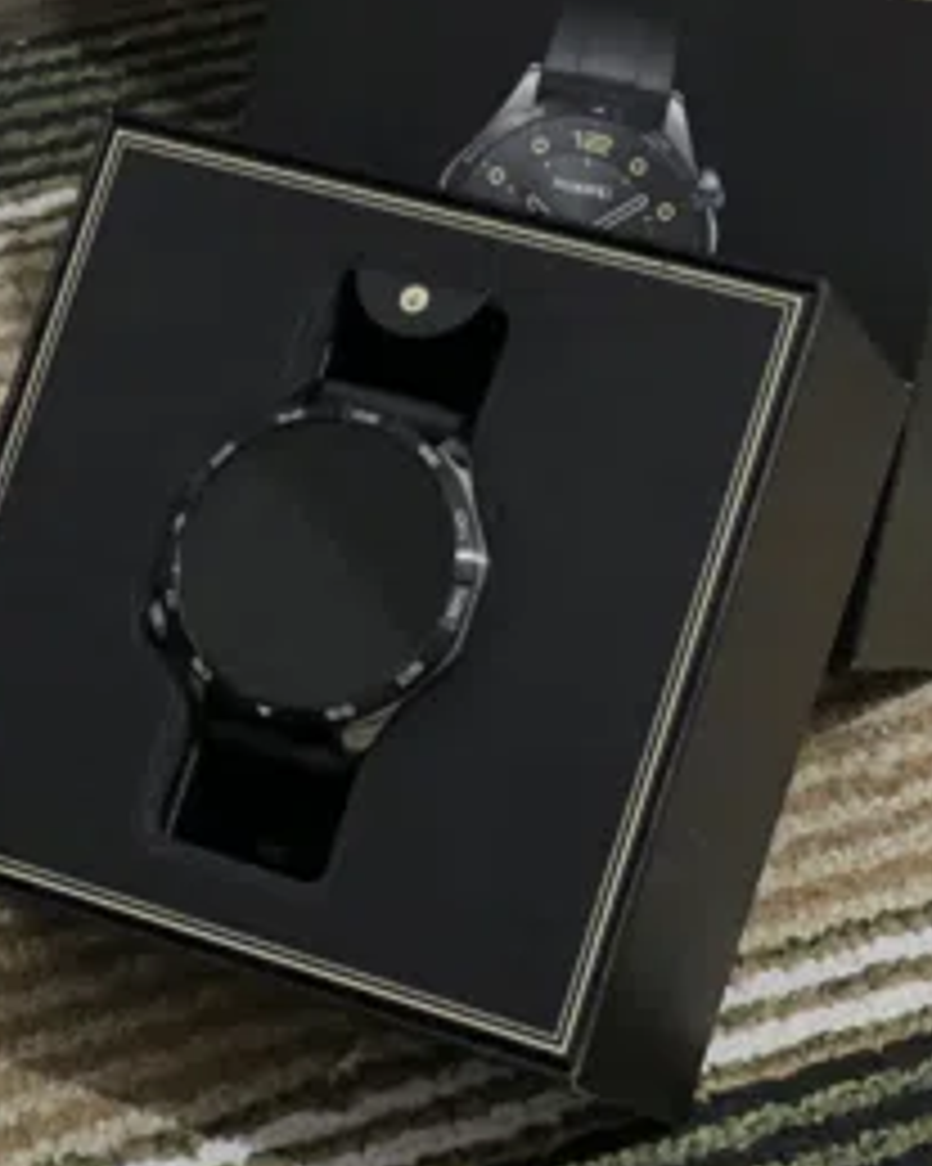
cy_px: 360
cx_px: 464
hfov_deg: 13.3
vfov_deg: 16.5
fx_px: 4002
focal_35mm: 116
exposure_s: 1/15
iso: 2000
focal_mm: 9
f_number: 2.8
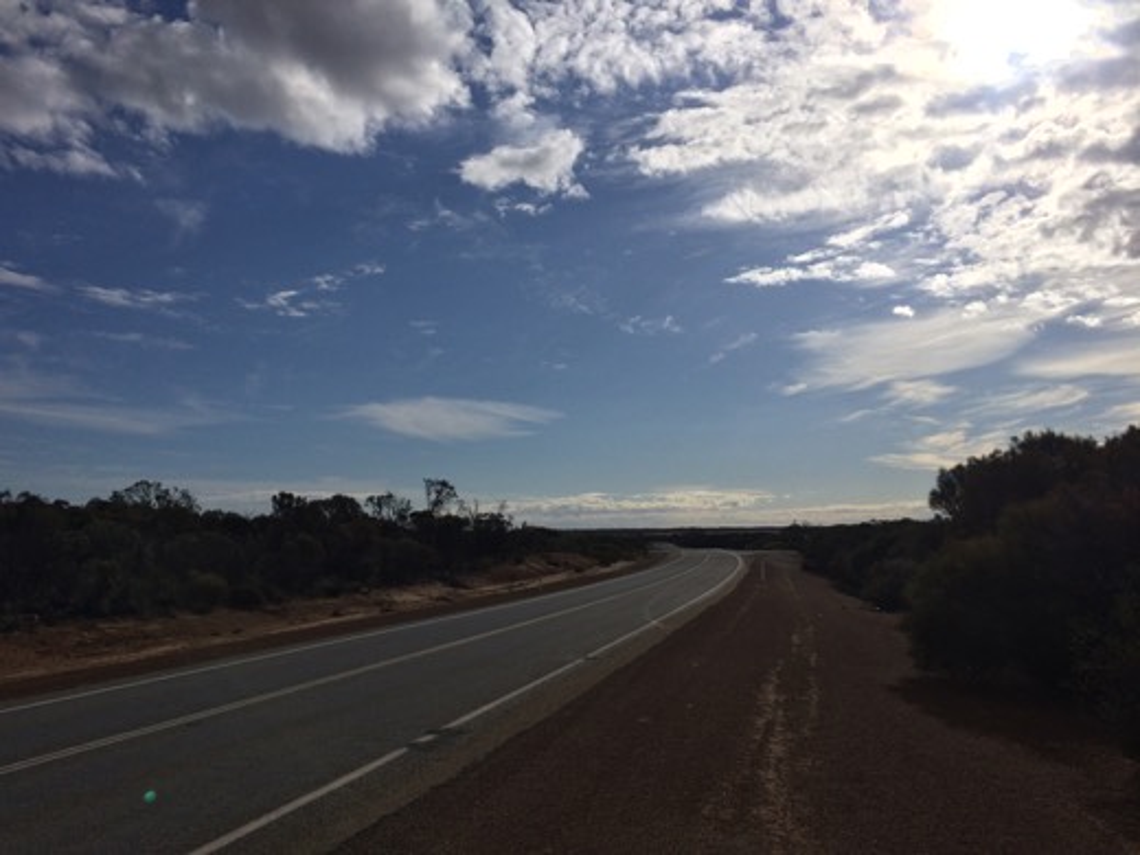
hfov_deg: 61.7
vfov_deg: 48.2
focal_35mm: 29
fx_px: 955
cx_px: 570
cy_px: 428
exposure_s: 1/13699
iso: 40
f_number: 2.2
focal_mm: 4.15
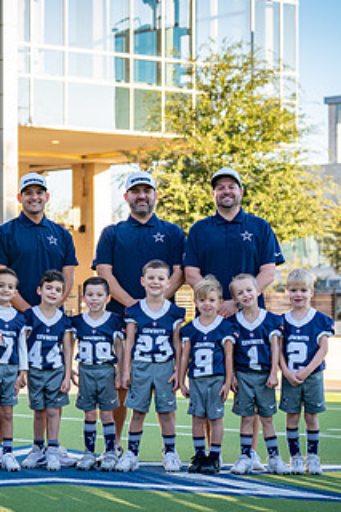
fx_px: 1820
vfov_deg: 16.0
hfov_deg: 10.7
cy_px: 305
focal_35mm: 128
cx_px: 48
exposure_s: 1/320
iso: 200
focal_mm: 70
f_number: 4
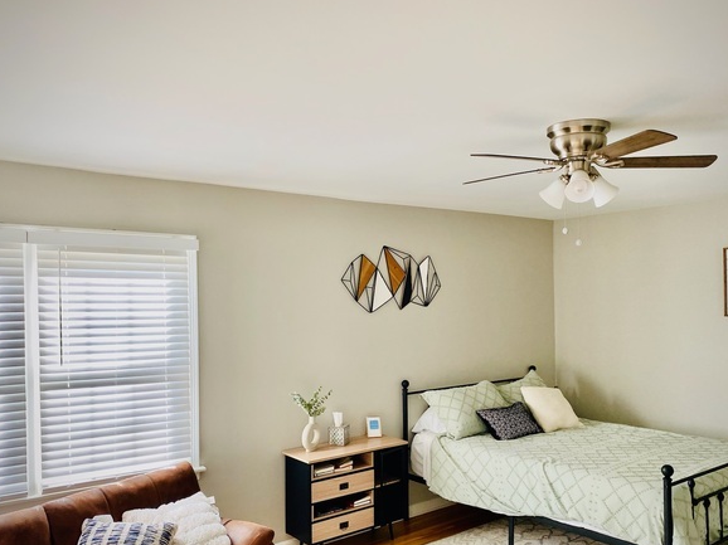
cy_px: 308
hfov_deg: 59.9
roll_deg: +0.9
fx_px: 631
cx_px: 385
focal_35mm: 30
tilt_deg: -0.4
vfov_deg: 46.7
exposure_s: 1/121
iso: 125
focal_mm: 4.25
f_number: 1.8
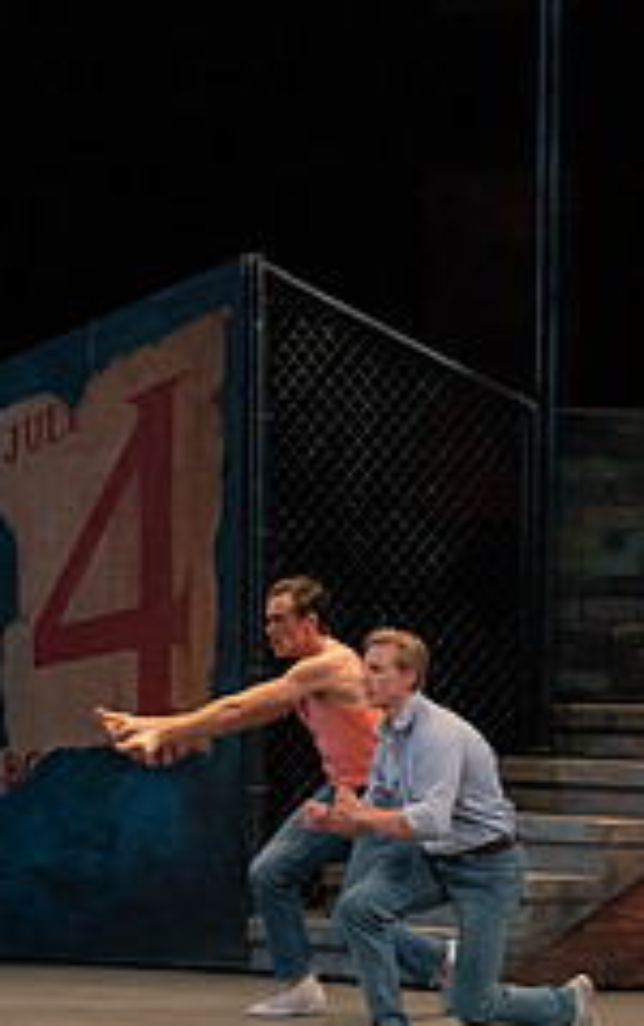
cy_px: 547
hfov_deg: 4.5
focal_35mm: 294
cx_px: 146
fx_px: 8231
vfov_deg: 7.1
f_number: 4.5
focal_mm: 119
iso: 3200
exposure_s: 1/400
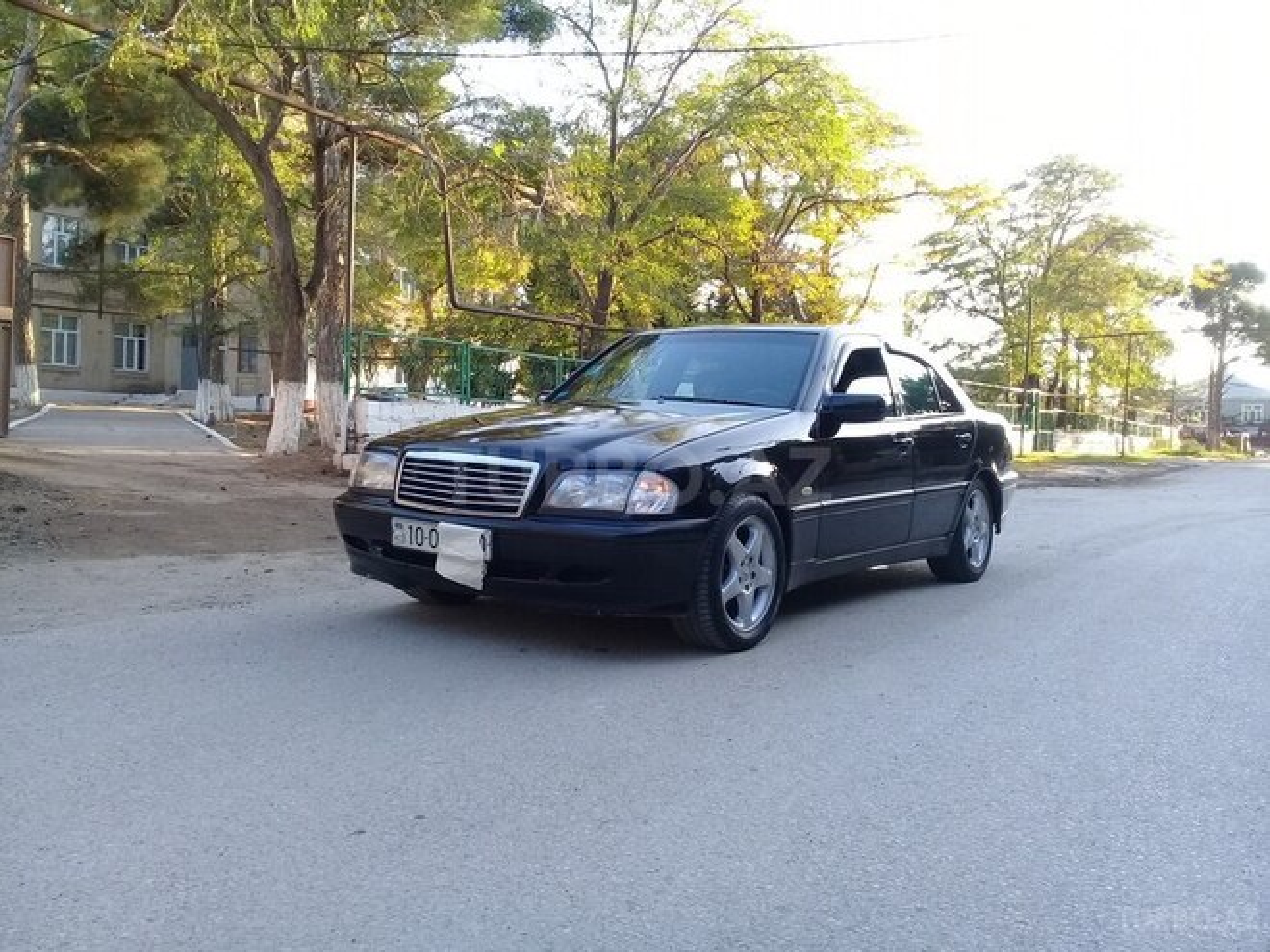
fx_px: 1137
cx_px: 635
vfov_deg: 45.4
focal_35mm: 31
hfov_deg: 58.4
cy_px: 476
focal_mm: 3.3
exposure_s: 1/114
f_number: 2.2
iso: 50
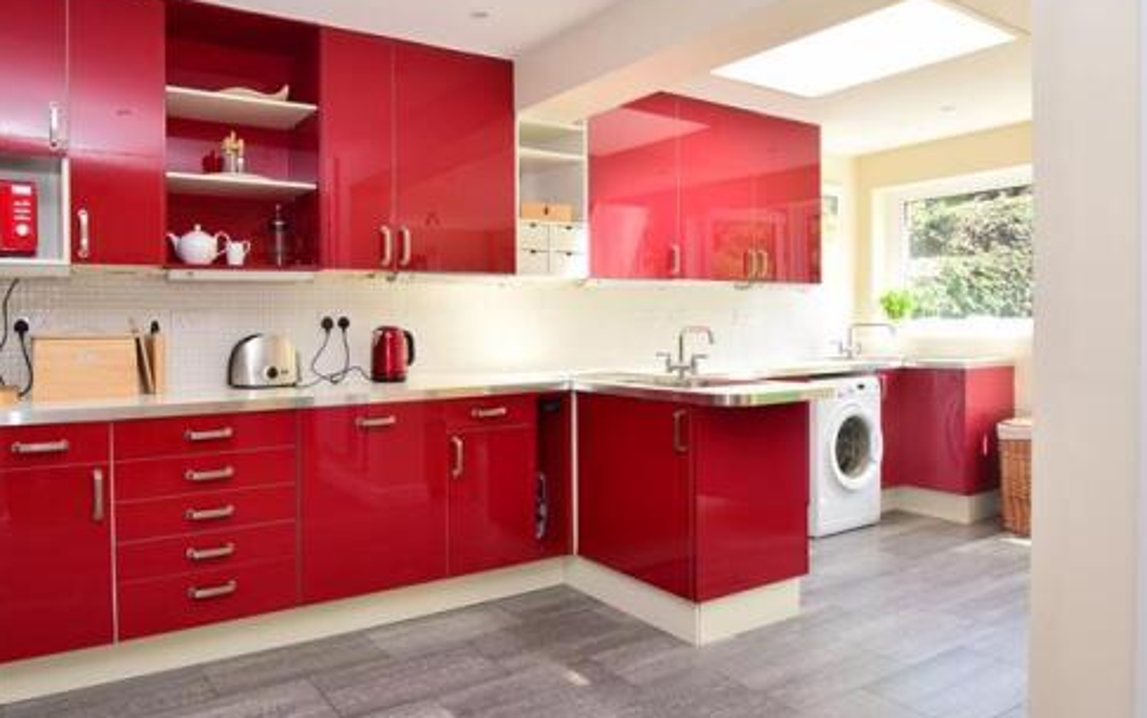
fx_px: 709
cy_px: 334
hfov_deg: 75.6
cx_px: 389
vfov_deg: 53.6
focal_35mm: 23
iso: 400
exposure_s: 1/100
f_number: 9
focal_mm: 11
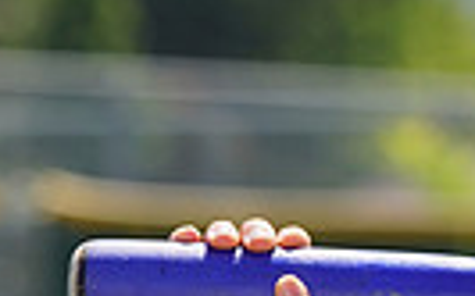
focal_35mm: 1021
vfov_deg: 1.3
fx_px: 13212
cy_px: 367
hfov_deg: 2.1
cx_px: 764
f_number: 8
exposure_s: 1/250
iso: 100
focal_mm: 229
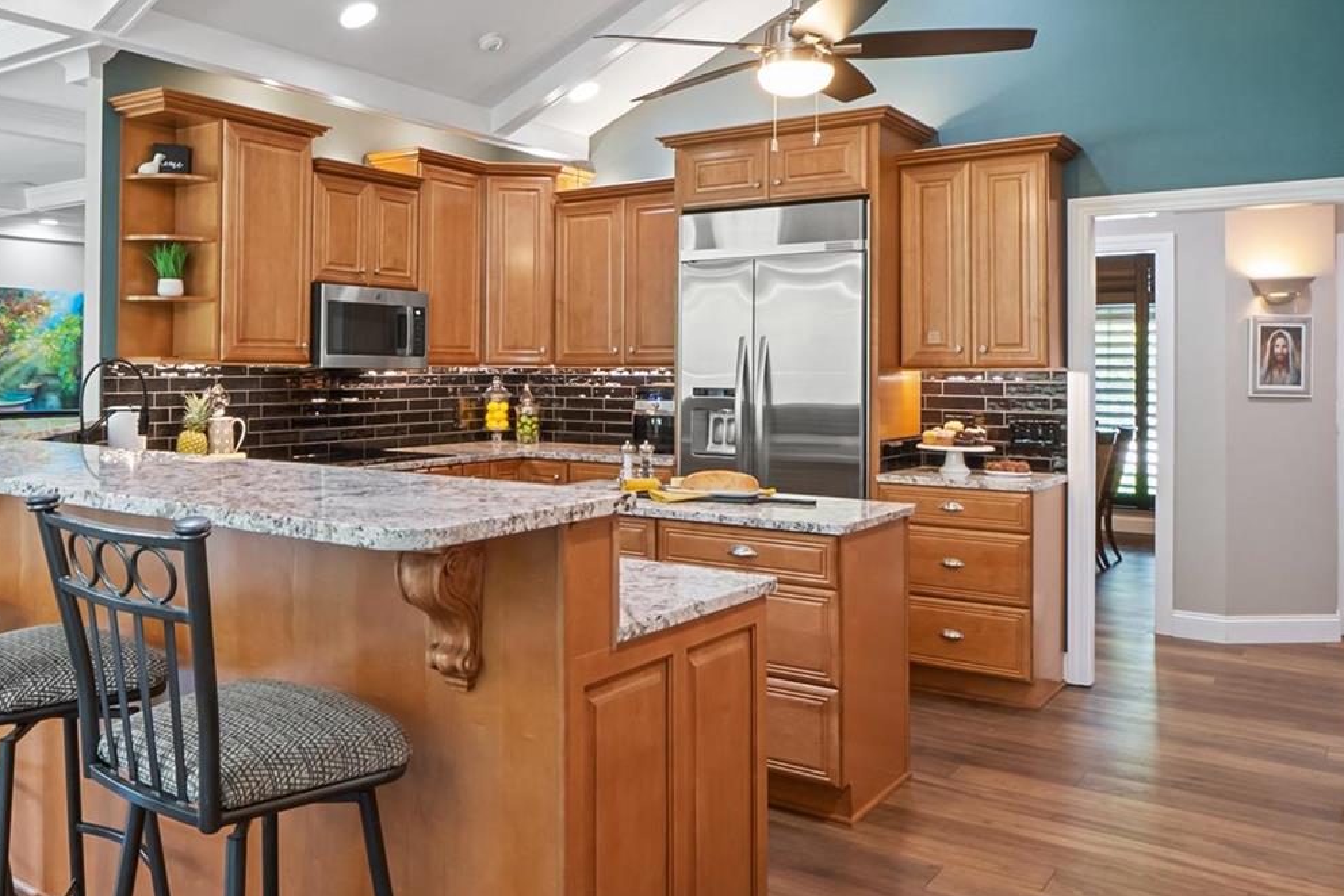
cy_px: 374
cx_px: 424
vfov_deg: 44.8
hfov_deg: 61.7
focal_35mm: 29
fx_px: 1083
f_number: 10
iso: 400
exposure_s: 1/1.25
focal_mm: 9
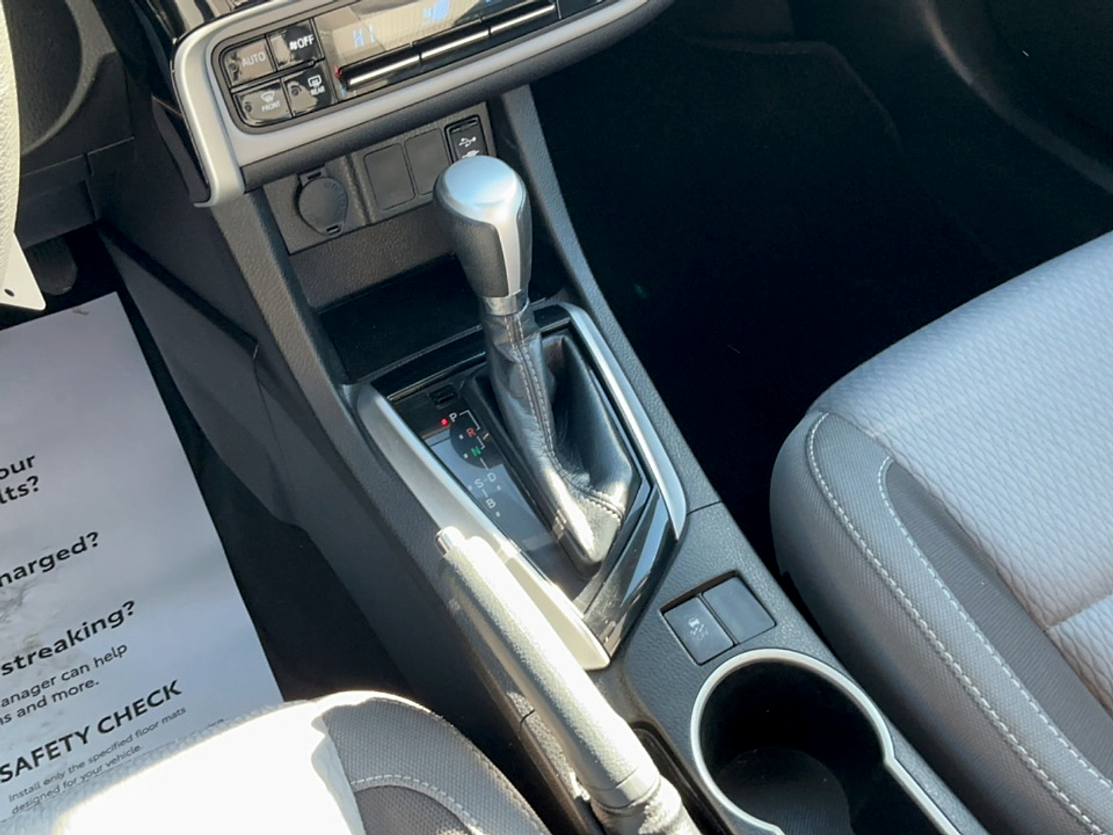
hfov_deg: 60.0
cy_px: 418
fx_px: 965
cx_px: 556
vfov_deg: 46.8
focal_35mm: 30
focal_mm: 3
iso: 50
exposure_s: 1/60
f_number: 1.8
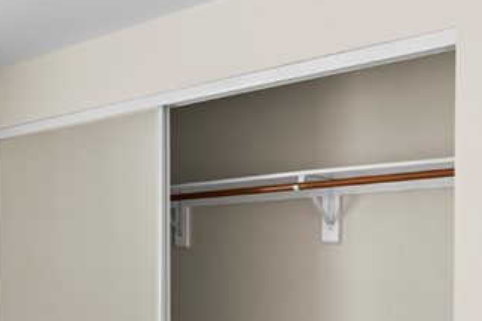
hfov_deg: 29.1
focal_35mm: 57
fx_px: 763
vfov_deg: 23.3
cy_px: 270
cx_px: -129
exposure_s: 1/10
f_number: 8
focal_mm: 17
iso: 400
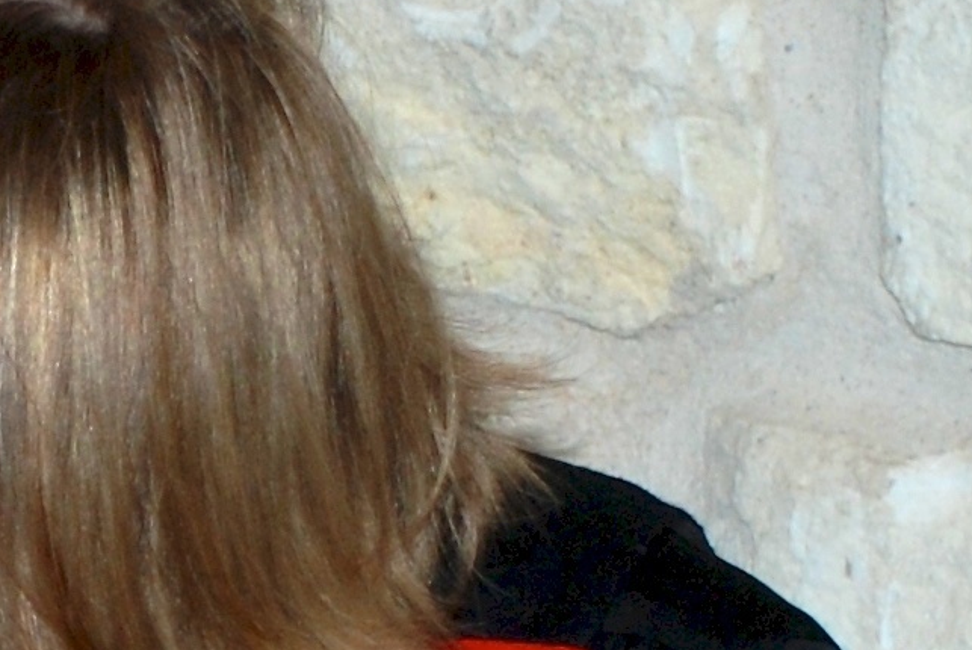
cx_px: -1028
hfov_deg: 4.3
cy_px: 1143
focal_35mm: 470
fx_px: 12701
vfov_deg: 2.9
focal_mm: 52
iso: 200
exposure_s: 1/60
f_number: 5
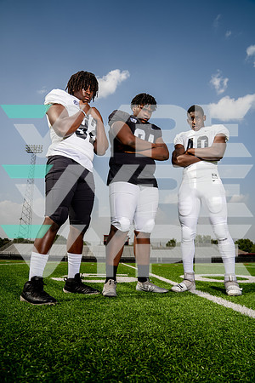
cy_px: 192
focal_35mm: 24
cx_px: 128
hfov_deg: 53.1
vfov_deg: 73.7
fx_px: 255
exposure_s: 1/1250
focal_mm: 24
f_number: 4.5
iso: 100
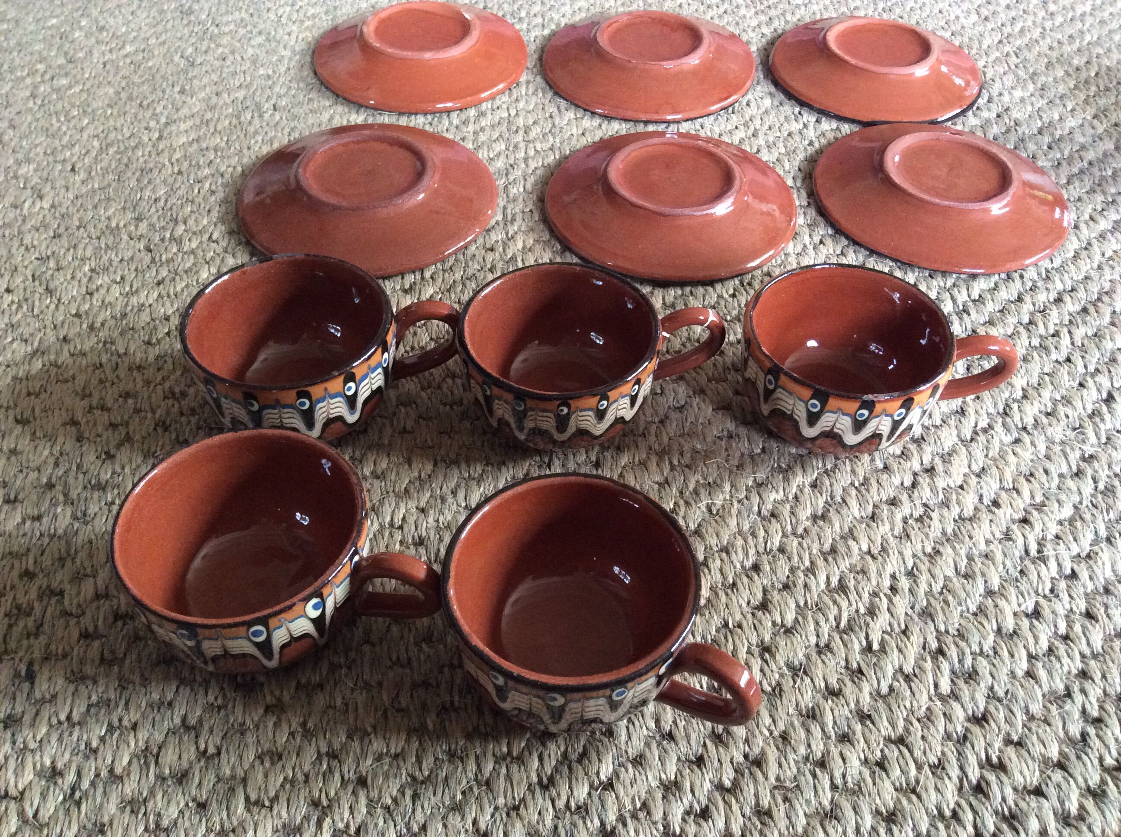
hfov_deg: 56.9
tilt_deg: -47.2
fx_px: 1035
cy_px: 418
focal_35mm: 32
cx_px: 560
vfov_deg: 44.1
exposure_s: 1/24
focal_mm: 3.3
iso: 320
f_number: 2.4
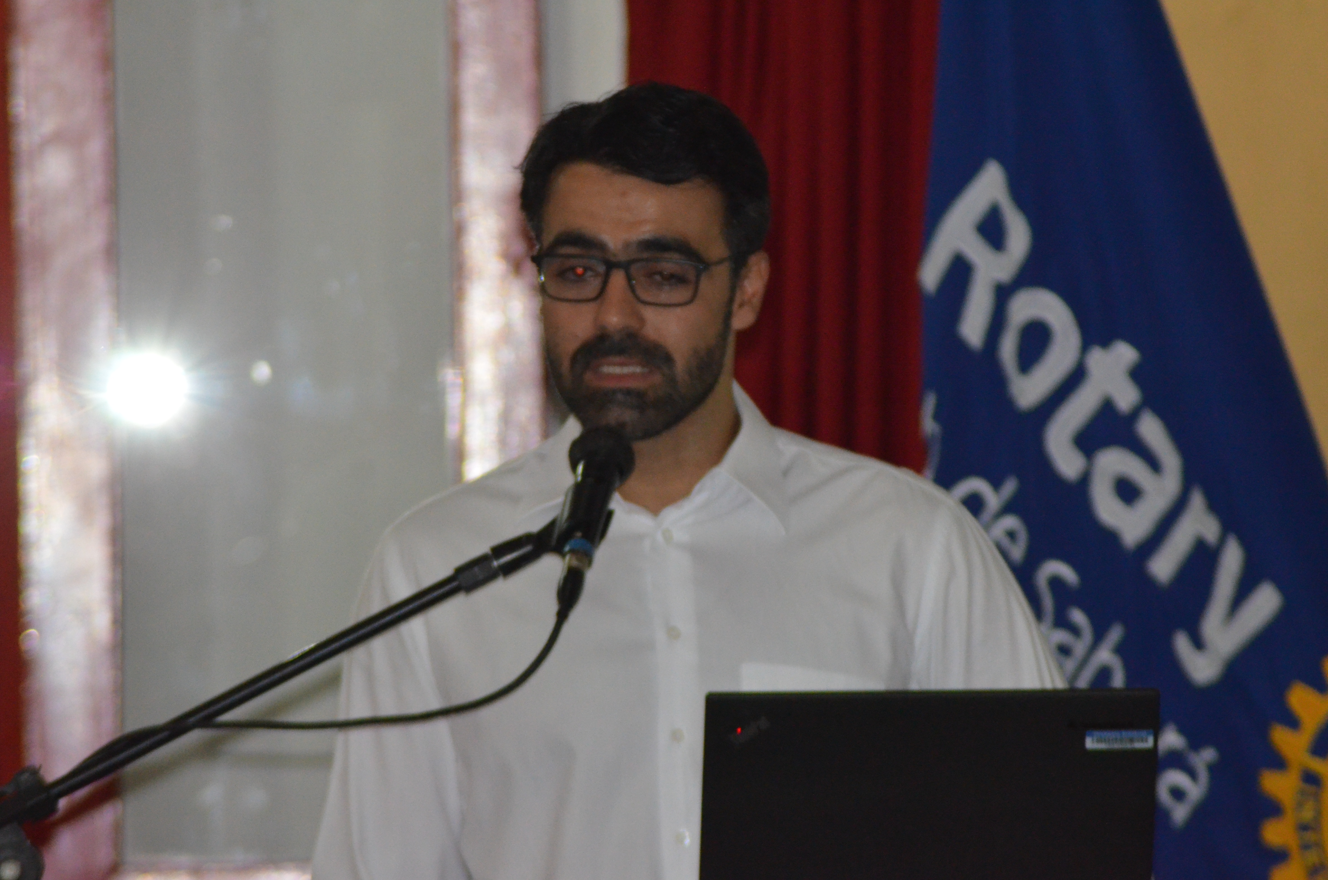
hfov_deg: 6.0
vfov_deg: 4.0
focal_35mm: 343
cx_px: 669
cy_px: 426
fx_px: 12627
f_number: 7.1
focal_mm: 220
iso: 3200
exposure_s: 1/60
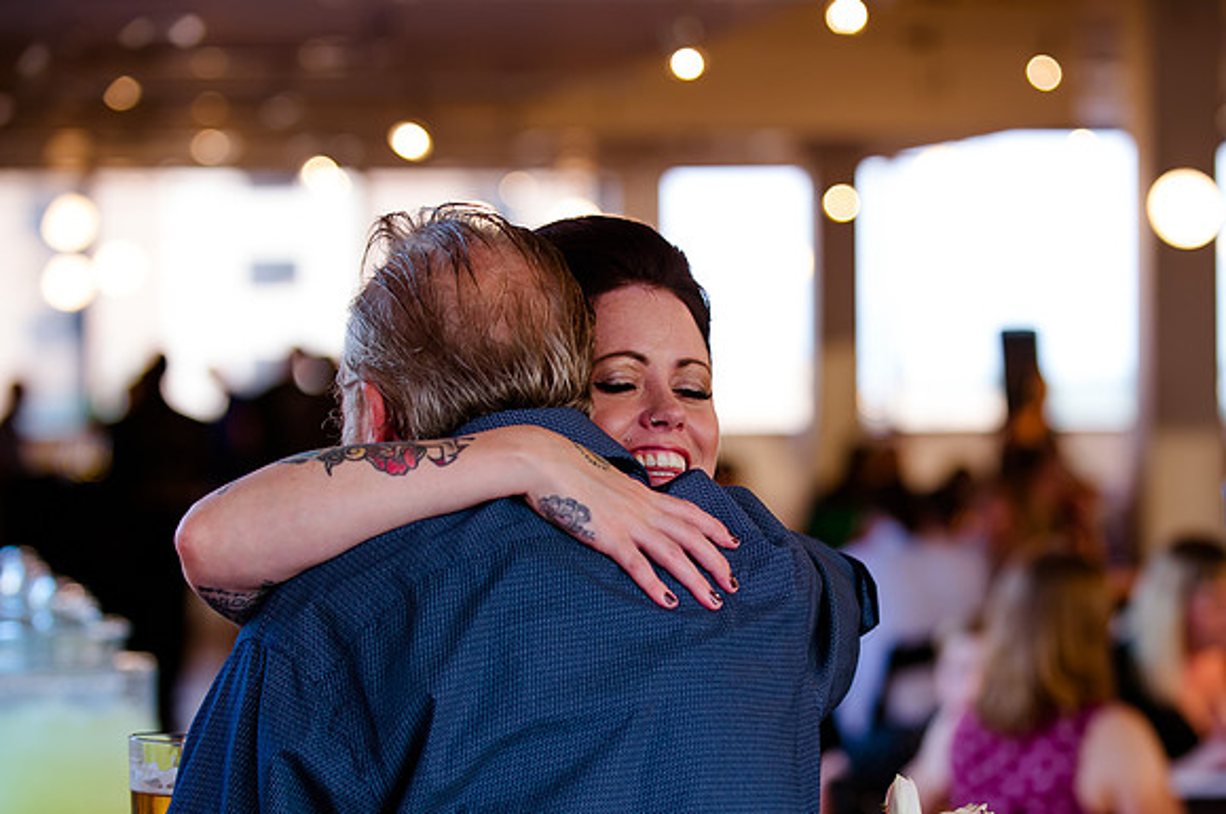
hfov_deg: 15.8
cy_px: 568
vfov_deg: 10.5
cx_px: 693
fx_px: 4411
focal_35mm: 130
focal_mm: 90
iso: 800
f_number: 2.8
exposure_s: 1/125
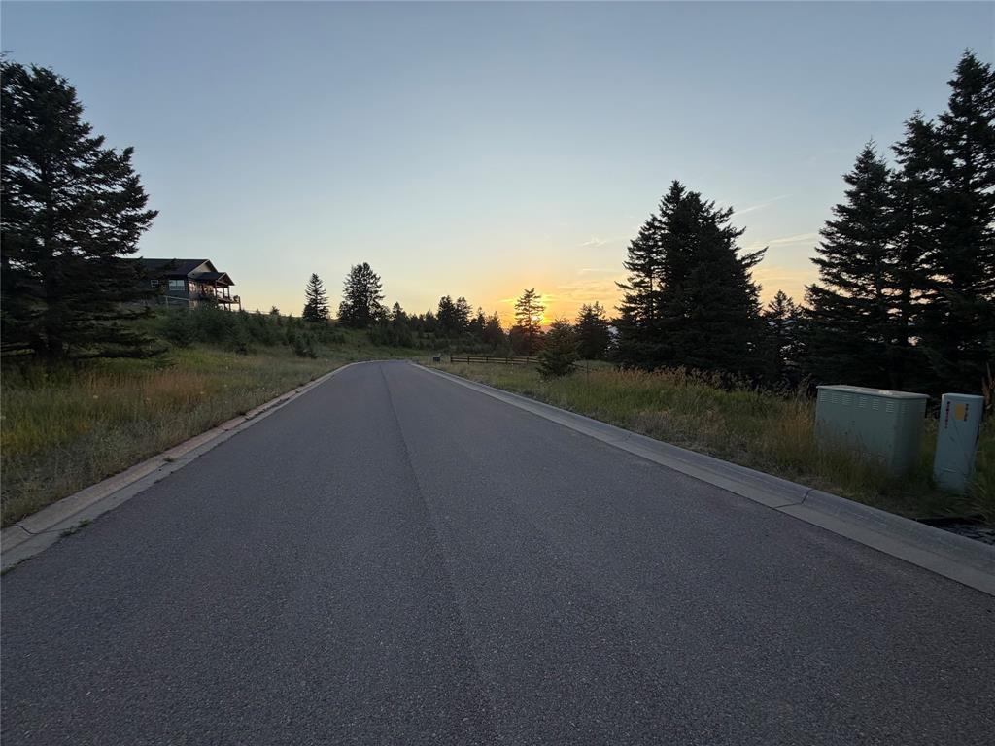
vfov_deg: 85.7
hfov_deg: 102.1
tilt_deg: -7.1
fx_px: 402
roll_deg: +1.7
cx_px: 498
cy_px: 373
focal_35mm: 14
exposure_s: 1/502
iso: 50
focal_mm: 2.22
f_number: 2.2
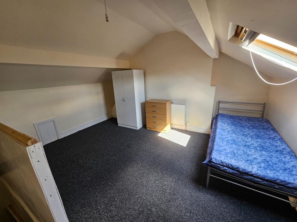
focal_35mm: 13
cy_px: 111
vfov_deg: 89.9
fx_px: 112
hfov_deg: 106.2
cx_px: 148
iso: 100
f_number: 2.2
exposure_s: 1/60
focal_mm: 2.2
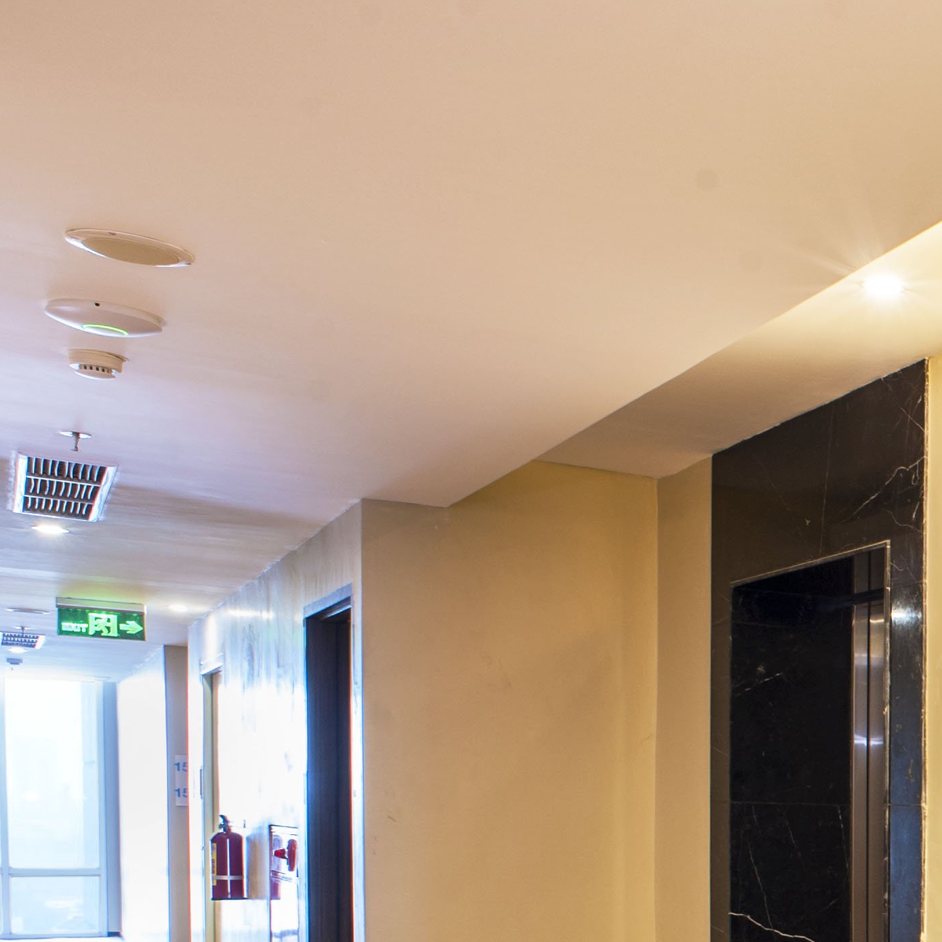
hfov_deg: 27.0
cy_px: 910
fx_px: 1601
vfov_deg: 30.8
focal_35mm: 52
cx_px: 1261
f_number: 10
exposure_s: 5
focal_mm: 20
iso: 200
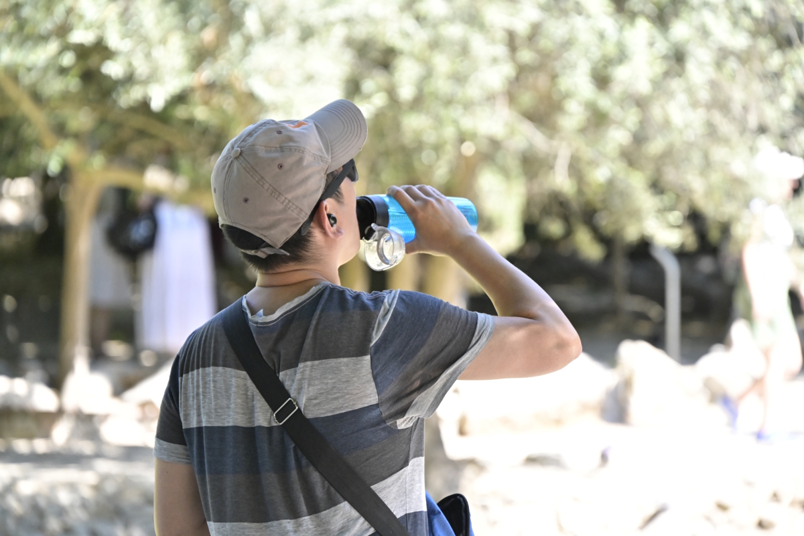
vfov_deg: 6.9
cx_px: 402
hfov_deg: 10.3
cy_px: 268
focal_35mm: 200
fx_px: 4466
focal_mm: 200
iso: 5000
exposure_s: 1/2000
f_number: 6.3
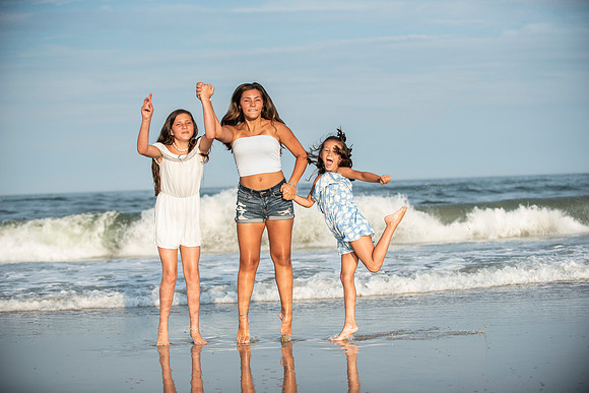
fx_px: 1227
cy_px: 196
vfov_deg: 18.2
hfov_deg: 27.0
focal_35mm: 75
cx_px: 294
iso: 250
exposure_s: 1/4000
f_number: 3.2
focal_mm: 75
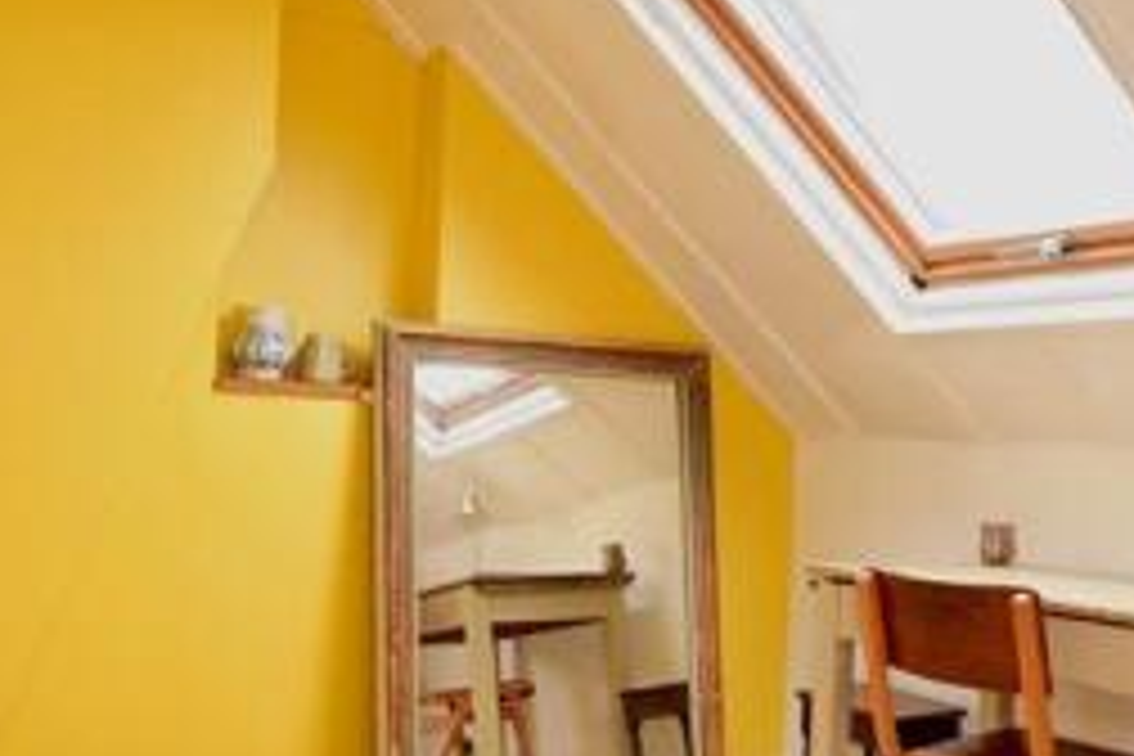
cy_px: 380
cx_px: 428
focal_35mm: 39
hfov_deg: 49.1
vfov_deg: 34.2
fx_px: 1228
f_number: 6.3
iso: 200
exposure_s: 1/25
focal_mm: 10
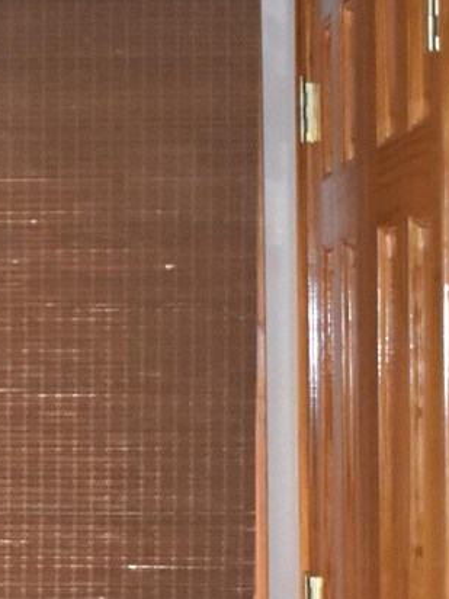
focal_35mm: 145
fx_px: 2508
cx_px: -44
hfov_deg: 10.1
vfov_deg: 13.6
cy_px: 430
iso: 1400
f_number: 4
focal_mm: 18
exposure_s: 1/60
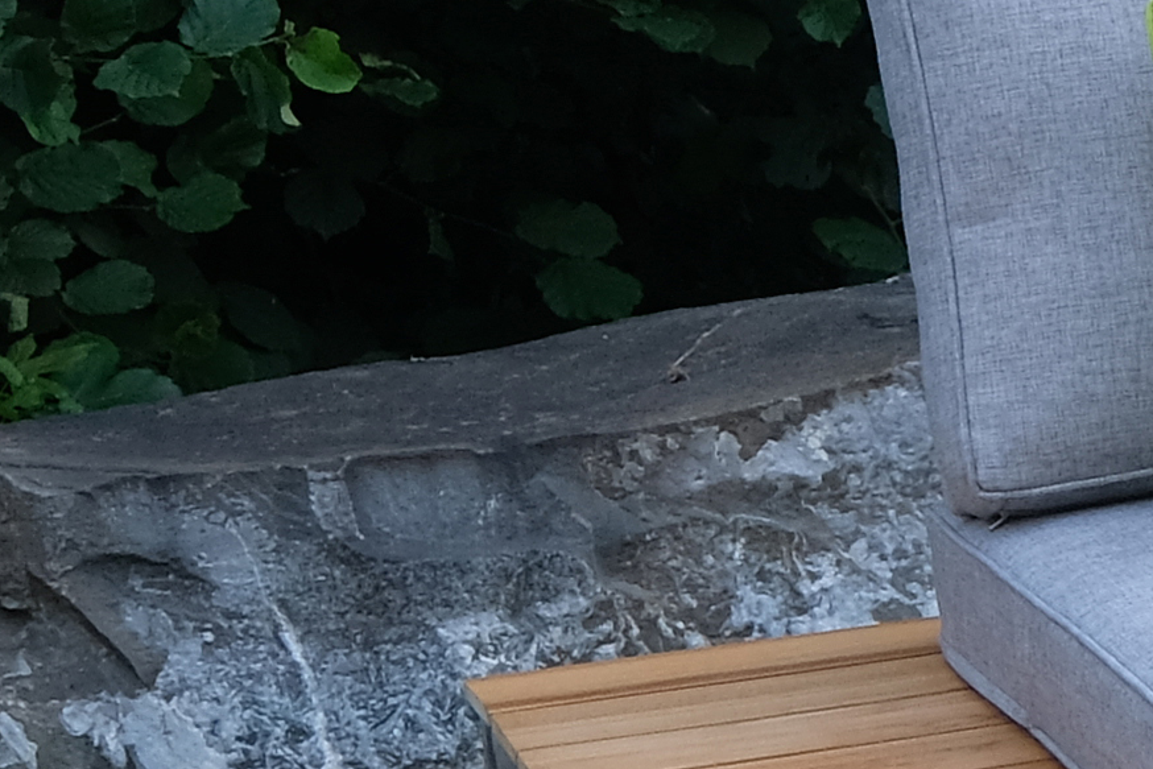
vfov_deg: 6.9
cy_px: 297
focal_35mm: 199
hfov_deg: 8.7
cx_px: 3309
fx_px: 6374
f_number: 6.4
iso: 400
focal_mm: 19.1
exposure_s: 1/75
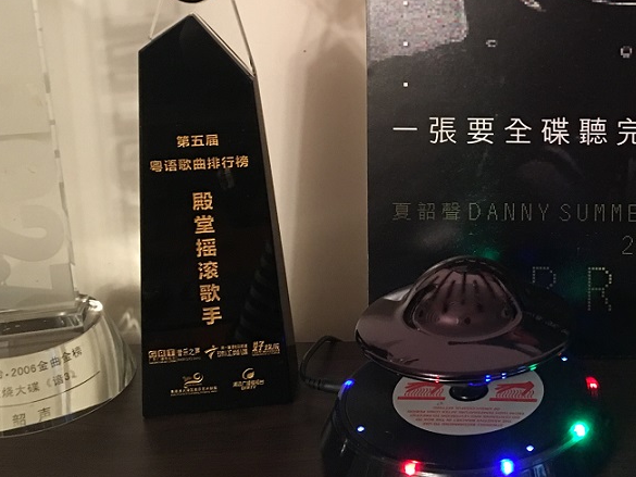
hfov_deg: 33.7
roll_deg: +0.5
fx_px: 992
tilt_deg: -12.0
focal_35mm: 54
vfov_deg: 26.5
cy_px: 85
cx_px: 568
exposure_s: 1/4
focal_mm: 4.15
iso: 100
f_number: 2.2
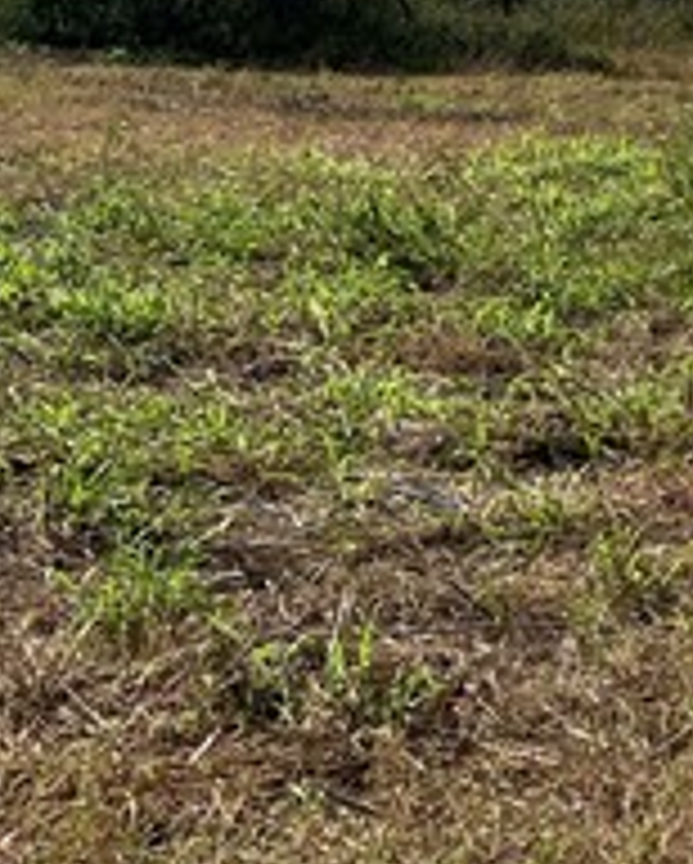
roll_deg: -2.5
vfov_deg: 14.2
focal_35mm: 135
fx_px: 3456
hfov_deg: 11.3
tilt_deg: -6.9
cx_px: 756
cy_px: 338
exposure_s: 1/8000
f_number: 1.5
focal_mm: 5.7
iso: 50
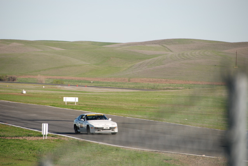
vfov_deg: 4.6
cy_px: 83
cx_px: 124
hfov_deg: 6.9
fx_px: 2069
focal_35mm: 300
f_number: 5.6
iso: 200
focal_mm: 200
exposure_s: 1/800
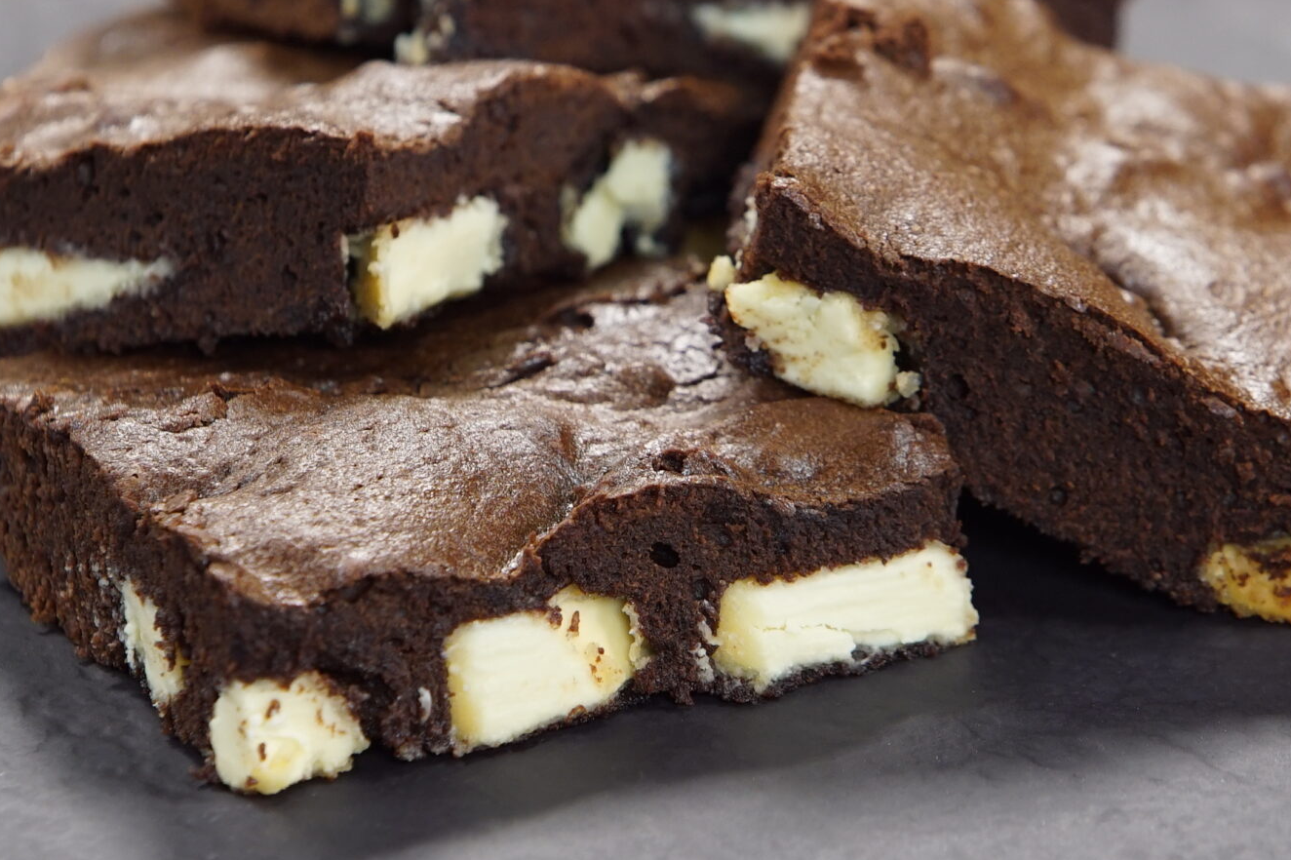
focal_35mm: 329
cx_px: 682
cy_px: 230
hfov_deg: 6.3
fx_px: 11795
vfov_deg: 4.2
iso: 1250
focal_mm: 170
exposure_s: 1/125
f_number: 6.3
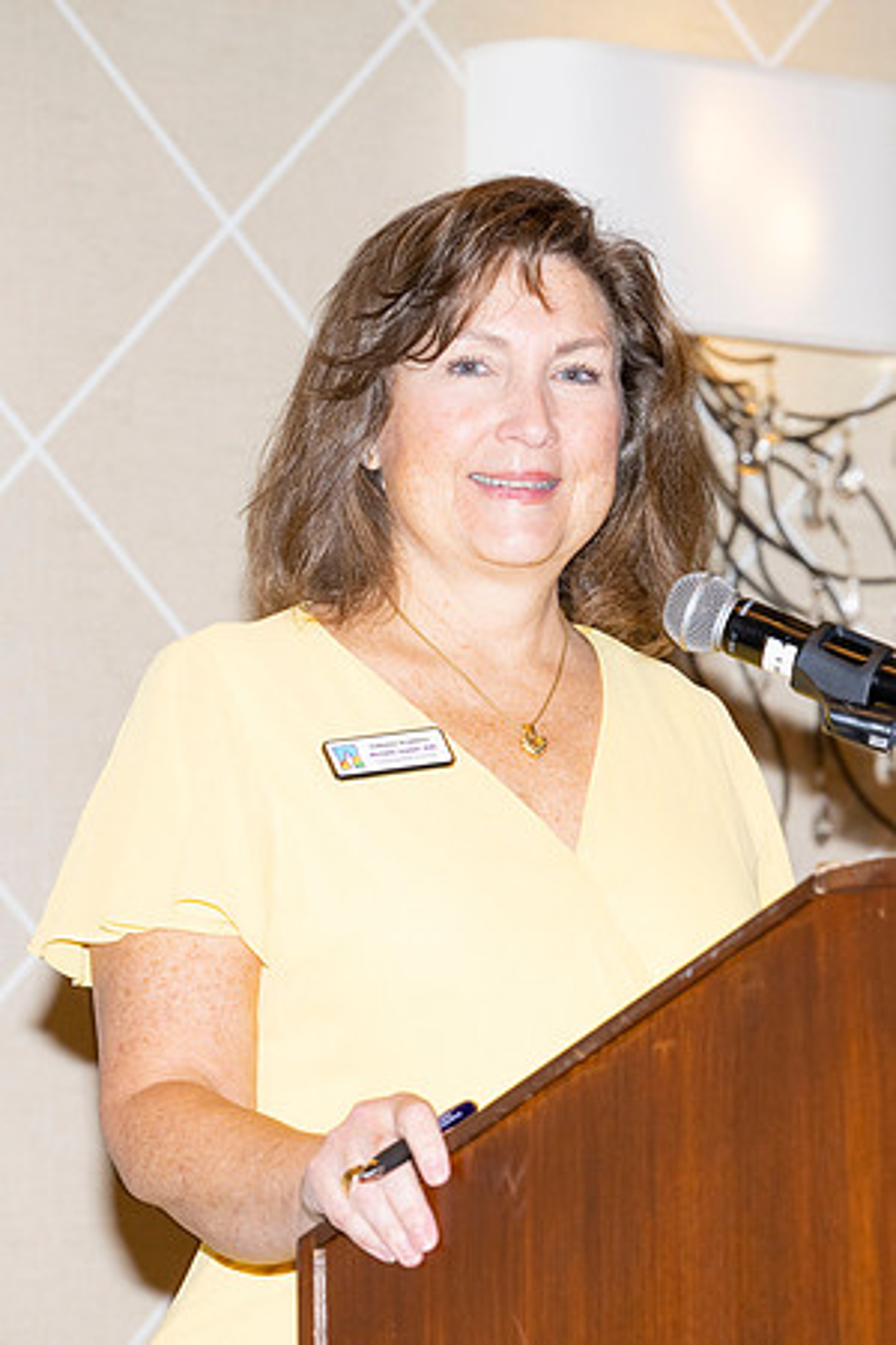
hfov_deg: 7.6
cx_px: 621
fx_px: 6719
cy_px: 672
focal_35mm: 180
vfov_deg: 11.4
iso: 1000
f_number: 5.6
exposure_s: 1/100
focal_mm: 120
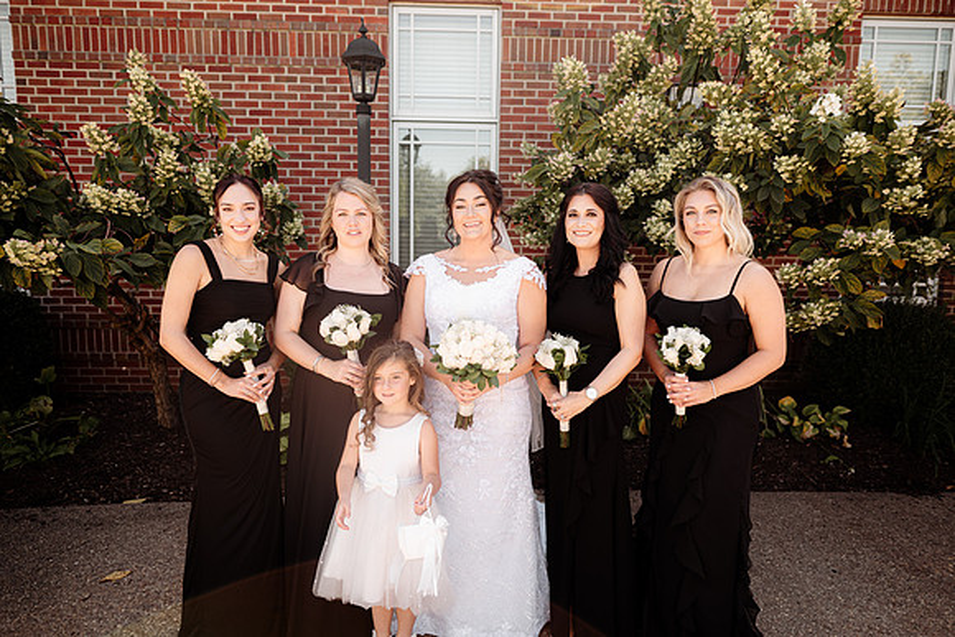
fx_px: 637
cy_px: 318
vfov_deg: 53.2
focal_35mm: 24
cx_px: 478
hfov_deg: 73.7
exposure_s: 1/640
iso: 160
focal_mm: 24
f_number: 2.8
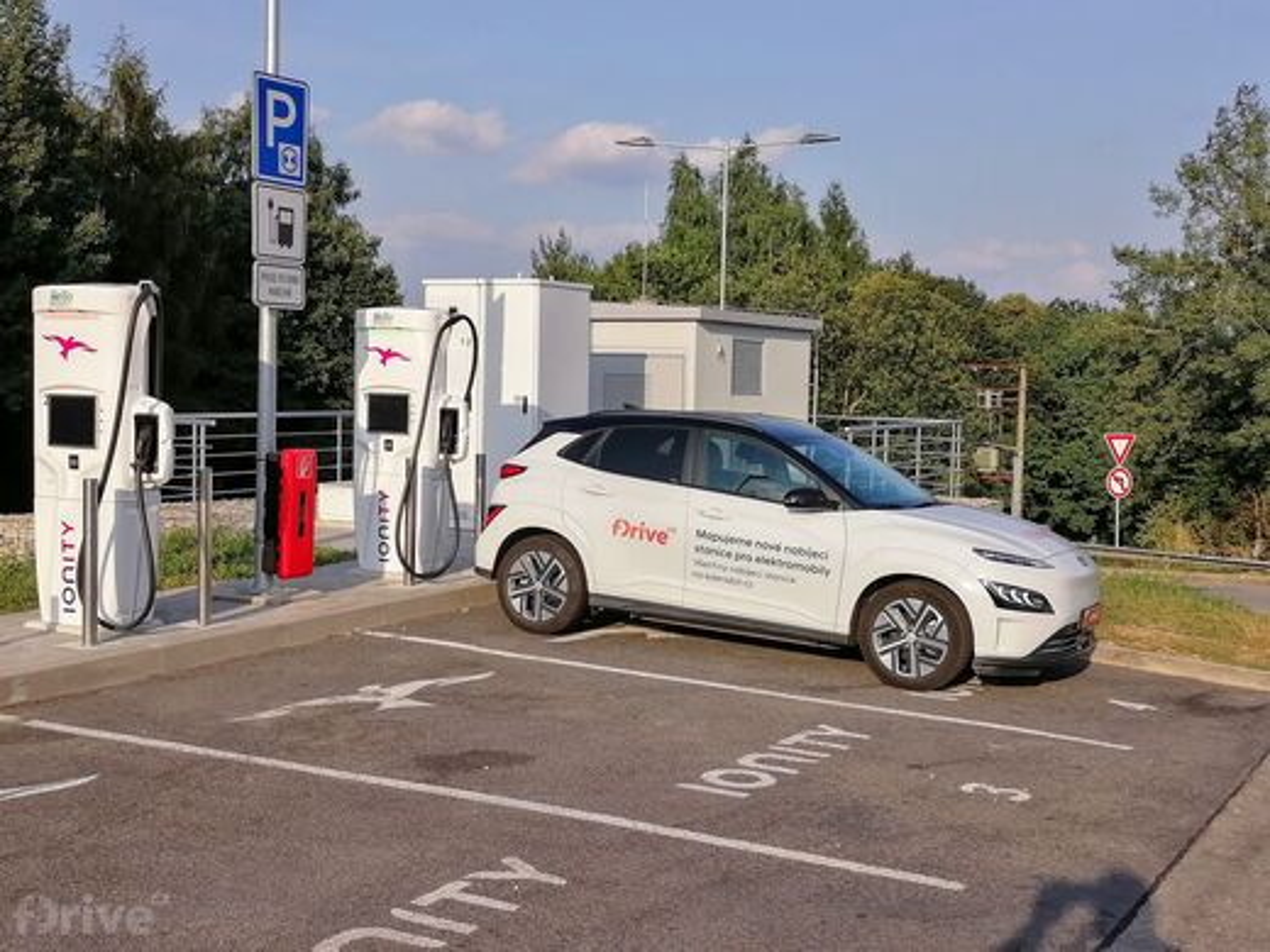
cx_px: 635
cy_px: 476
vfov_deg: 32.2
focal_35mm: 45
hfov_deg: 42.1
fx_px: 1651
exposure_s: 1/1479
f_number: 1.8
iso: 50
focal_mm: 5.3
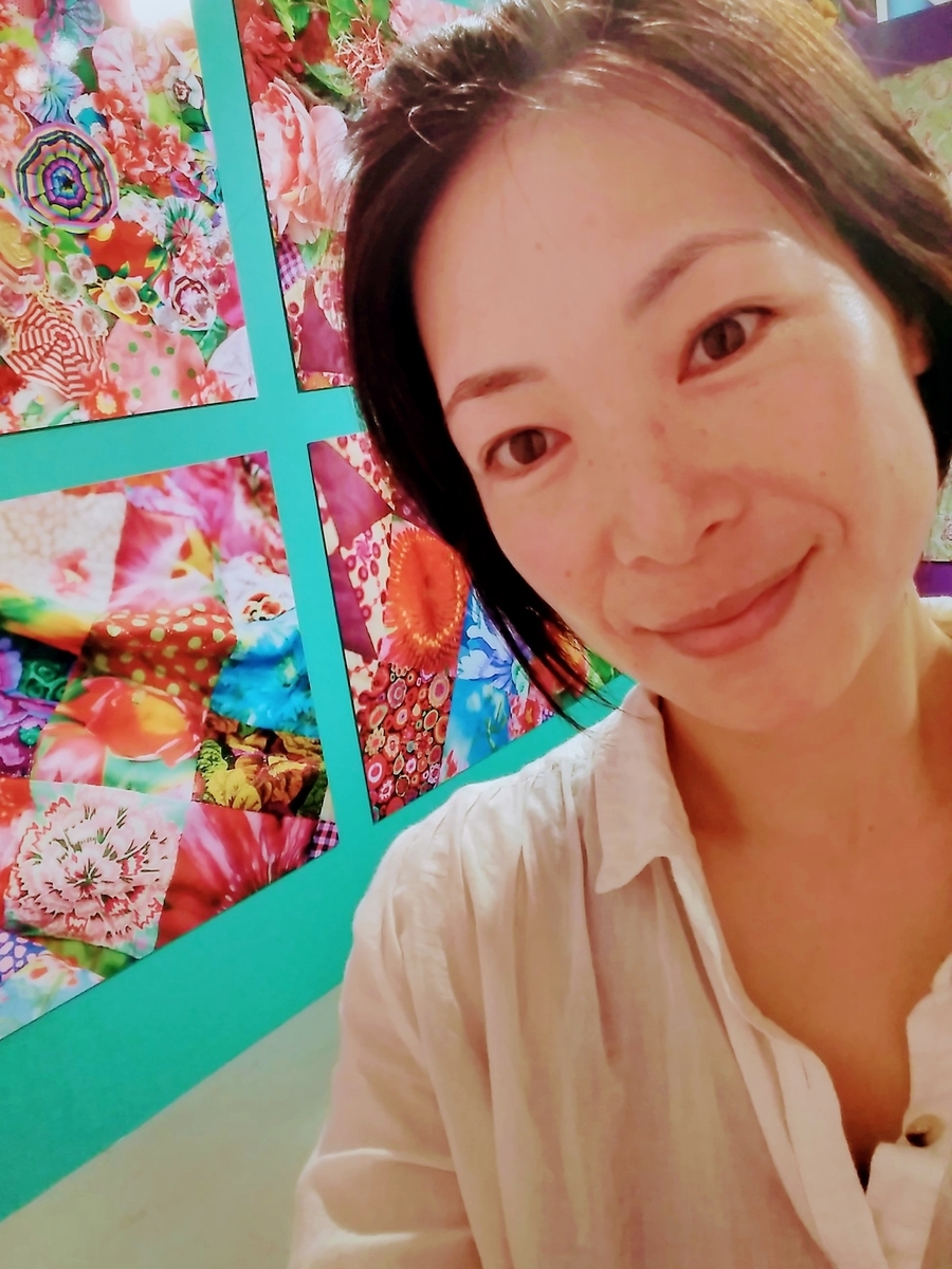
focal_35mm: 26
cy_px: 634
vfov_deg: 67.3
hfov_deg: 53.1
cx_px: 476
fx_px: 953
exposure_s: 1/33
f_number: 2.4
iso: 132
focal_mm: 2.18
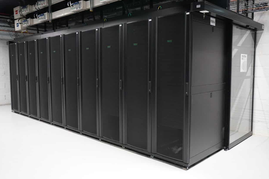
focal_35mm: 31
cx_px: 134
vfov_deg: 42.3
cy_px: 87
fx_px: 232
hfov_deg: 60.3
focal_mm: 30
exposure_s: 1/80
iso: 5000
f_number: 4.5
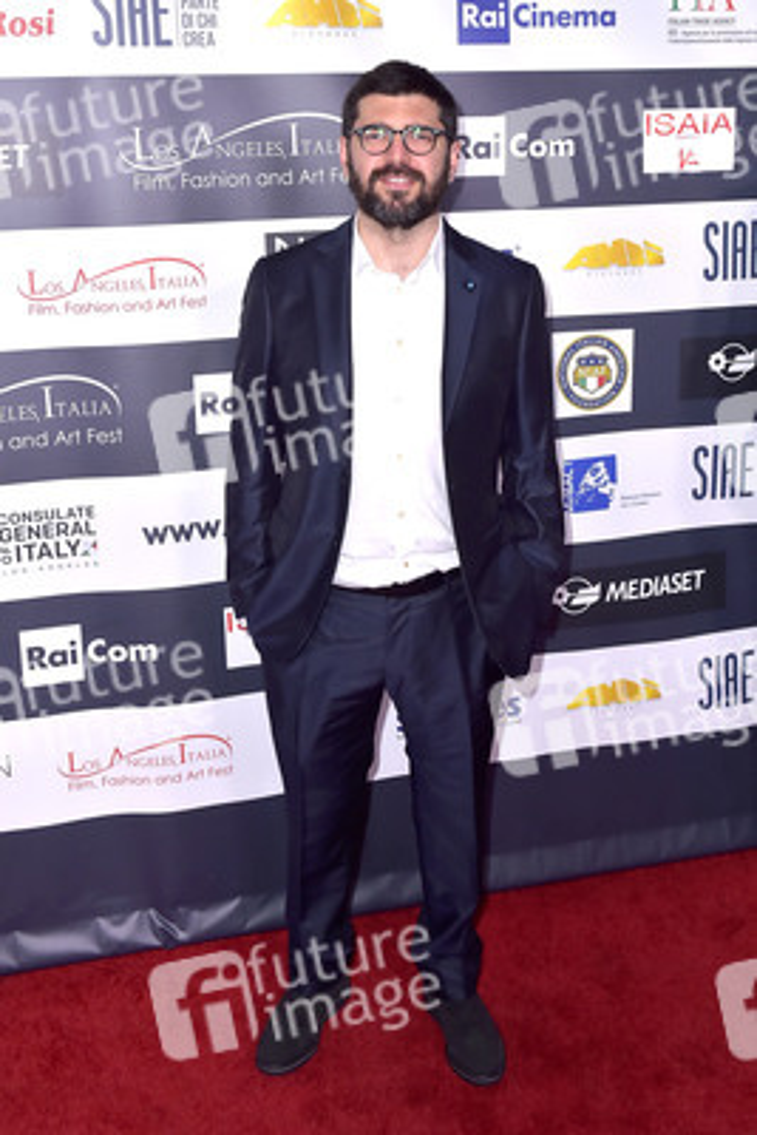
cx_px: 378
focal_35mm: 32
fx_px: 1008
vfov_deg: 58.7
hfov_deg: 41.1
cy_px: 568
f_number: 6.3
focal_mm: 32
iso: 500
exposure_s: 1/320
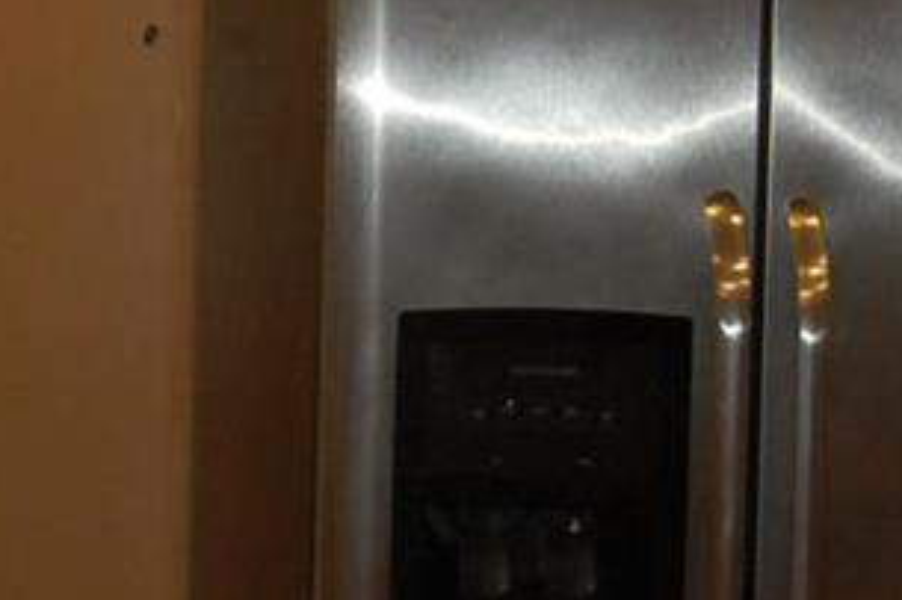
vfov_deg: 7.9
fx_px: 4332
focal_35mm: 173
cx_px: 77
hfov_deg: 11.8
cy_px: 265
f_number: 3.8
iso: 400
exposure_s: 1/60
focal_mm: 22
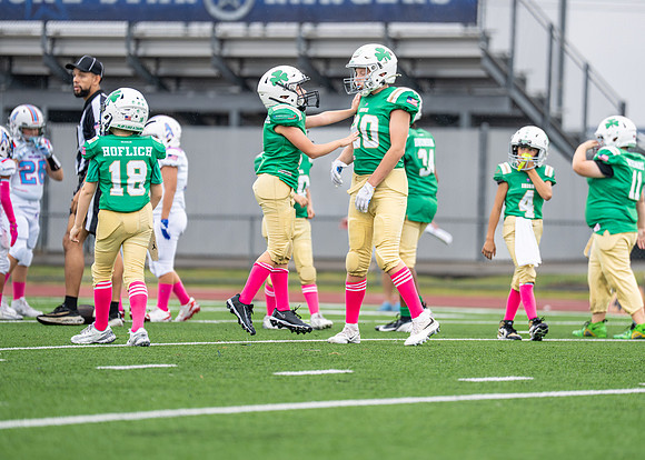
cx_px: 356
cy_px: 204
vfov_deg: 5.6
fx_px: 4704
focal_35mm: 257
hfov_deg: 7.8
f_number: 2.8
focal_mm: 200
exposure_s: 1/1000
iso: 400
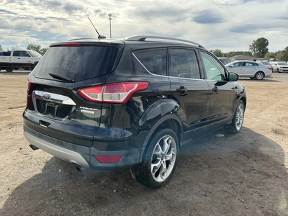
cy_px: 108
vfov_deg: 49.7
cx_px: 144
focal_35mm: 28
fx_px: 233
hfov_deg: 63.4
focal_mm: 3
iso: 25
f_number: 1.8
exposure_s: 1/1015
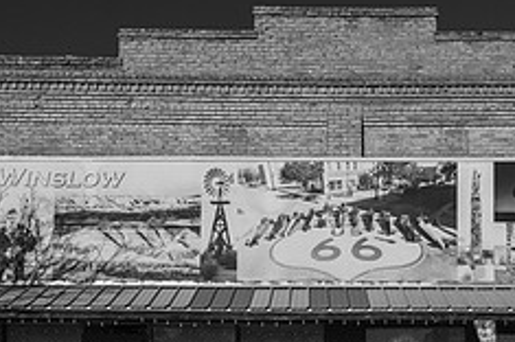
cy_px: 340
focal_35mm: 63
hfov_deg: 31.8
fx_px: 900
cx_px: 309
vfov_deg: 20.8
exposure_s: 1/2000
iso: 400
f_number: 13
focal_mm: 25.5
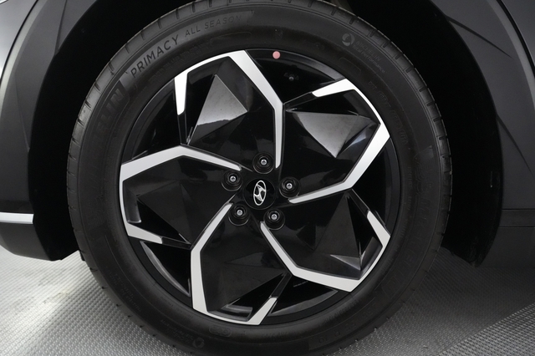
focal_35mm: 27
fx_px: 401
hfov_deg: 67.4
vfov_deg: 47.9
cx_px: 268
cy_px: 178
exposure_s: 1/320
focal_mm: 27
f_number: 4.5
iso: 16000
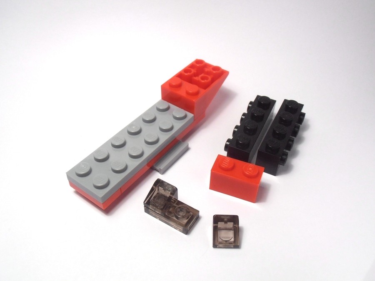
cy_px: 140
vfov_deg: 38.7
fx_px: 401
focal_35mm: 37
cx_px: 188
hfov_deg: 50.1
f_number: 3.9
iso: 80
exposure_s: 1/100
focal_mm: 6.61
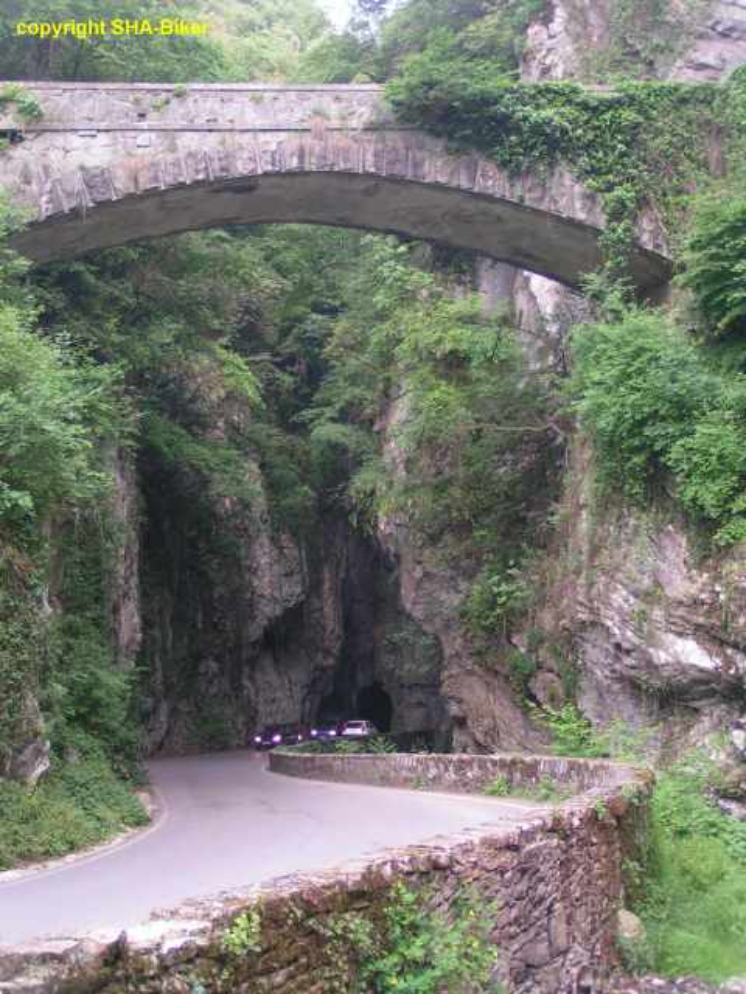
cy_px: 497
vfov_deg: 35.5
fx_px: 1552
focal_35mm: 54
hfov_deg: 27.0
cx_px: 373
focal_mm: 8.3
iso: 100
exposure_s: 1/60
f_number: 3.2
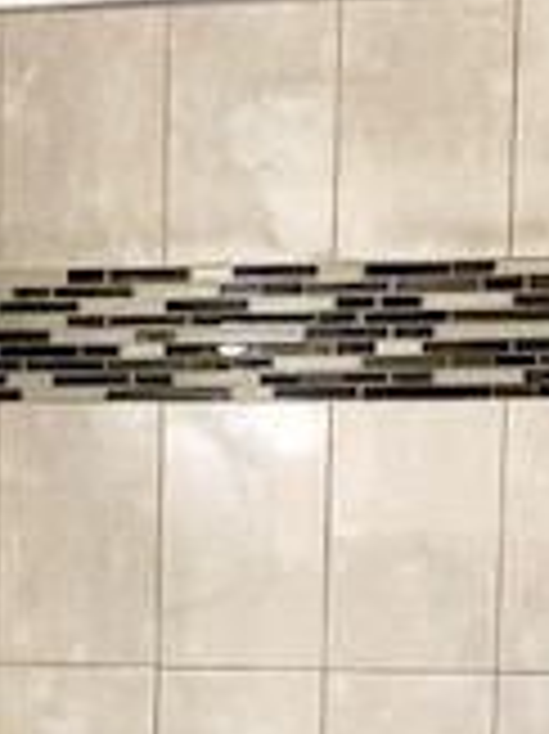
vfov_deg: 16.7
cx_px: 356
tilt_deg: -4.3
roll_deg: -1.5
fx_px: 2329
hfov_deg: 13.4
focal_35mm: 110
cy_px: 1004
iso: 40
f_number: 1.8
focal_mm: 4
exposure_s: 1/30
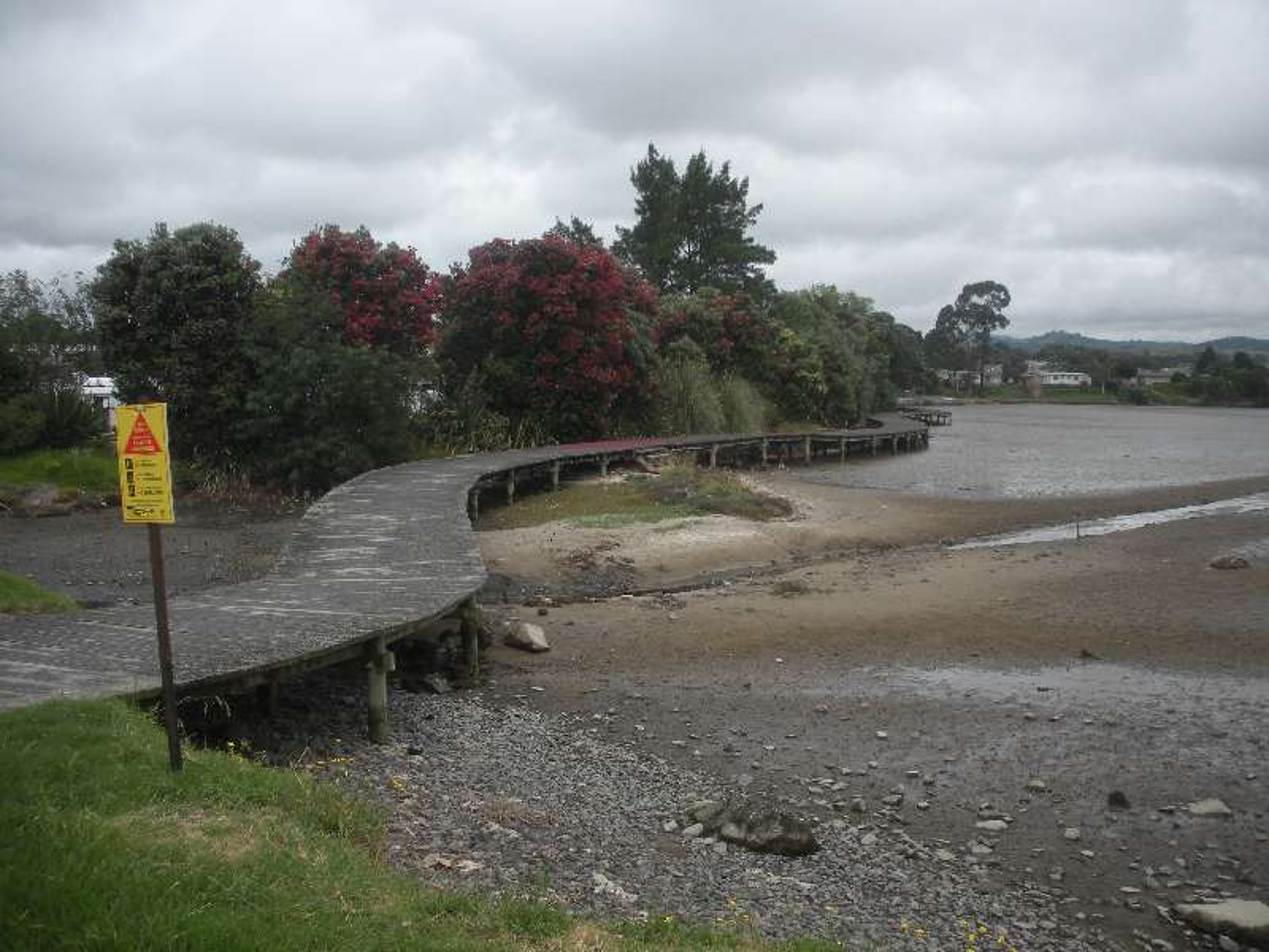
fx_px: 1283
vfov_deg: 40.7
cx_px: 634
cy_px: 476
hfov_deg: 52.6
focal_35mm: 35
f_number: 3.5
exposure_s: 1/689
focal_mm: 6.3
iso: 64
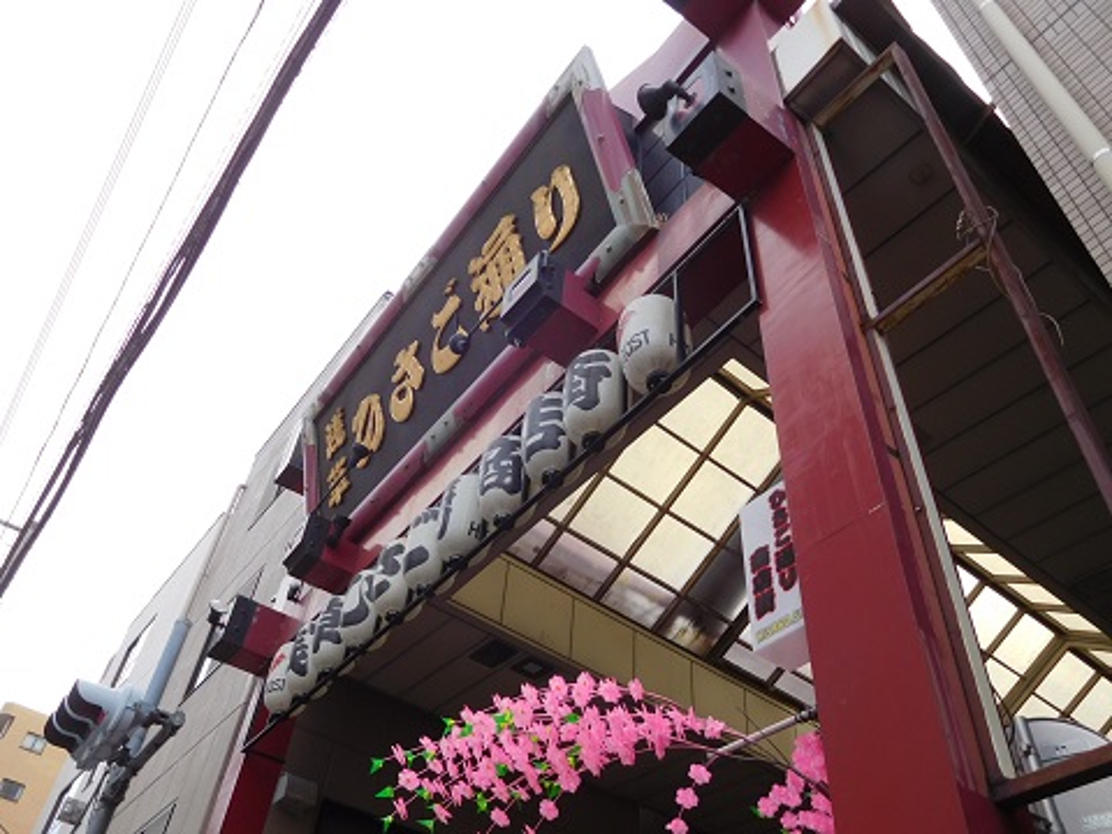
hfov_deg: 63.4
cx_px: 556
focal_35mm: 28
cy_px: 417
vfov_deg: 49.7
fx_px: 899
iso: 125
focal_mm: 5
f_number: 3.5
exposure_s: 1/400
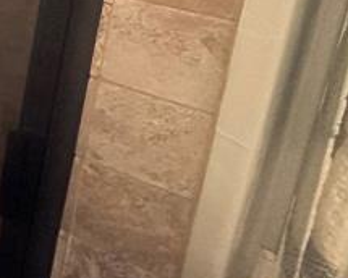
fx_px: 669
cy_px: -86
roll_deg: -0.8
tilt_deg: -13.8
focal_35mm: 65
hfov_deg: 18.6
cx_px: -350
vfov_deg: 21.2
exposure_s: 1/120
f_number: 2.2
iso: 320
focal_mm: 2.22
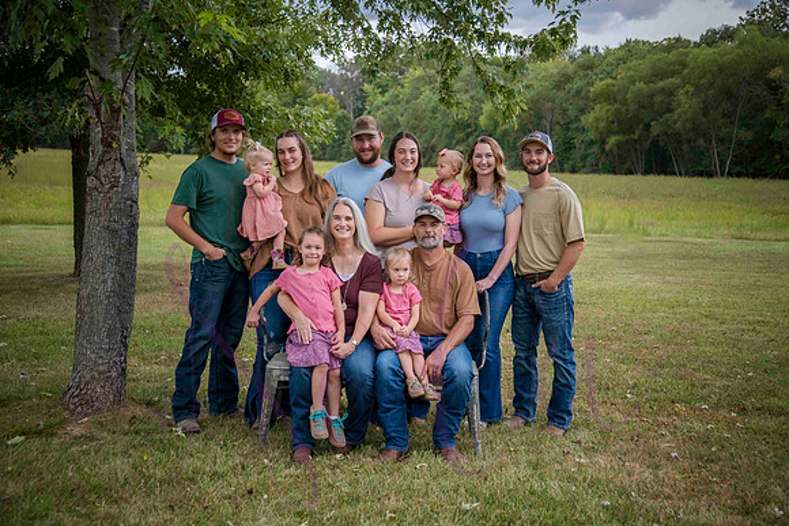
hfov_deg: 39.6
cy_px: 263
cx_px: 394
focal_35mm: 50
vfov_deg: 27.0
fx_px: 1096
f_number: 4.2
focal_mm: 50
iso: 400
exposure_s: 1/640
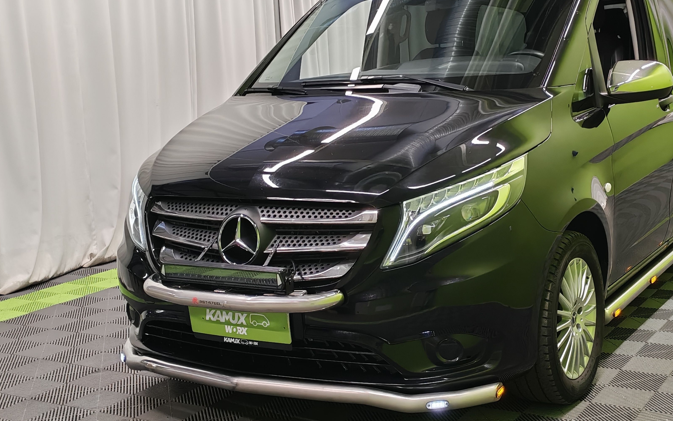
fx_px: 990
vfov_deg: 24.0
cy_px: 206
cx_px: 413
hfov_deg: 37.3
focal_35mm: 54
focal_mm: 6.12
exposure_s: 1/100
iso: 500
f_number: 1.9
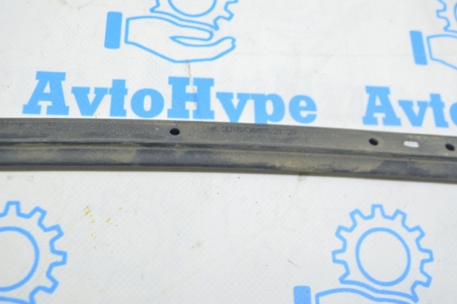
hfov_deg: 50.1
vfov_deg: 34.5
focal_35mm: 39
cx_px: 230
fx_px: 488
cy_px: 154
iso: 400
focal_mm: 25
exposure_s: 1/15
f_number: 5.6
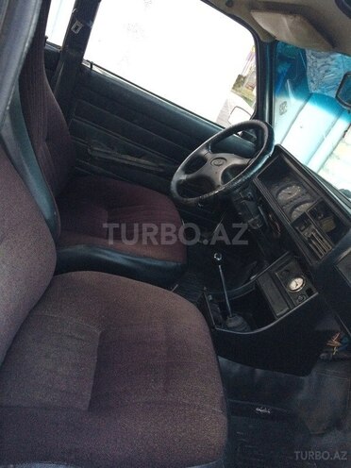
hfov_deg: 48.2
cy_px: 234
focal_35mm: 29
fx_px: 392
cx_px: 176
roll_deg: -27.9
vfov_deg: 61.7
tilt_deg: -24.9
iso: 320
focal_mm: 4.15
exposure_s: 1/25
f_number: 2.2
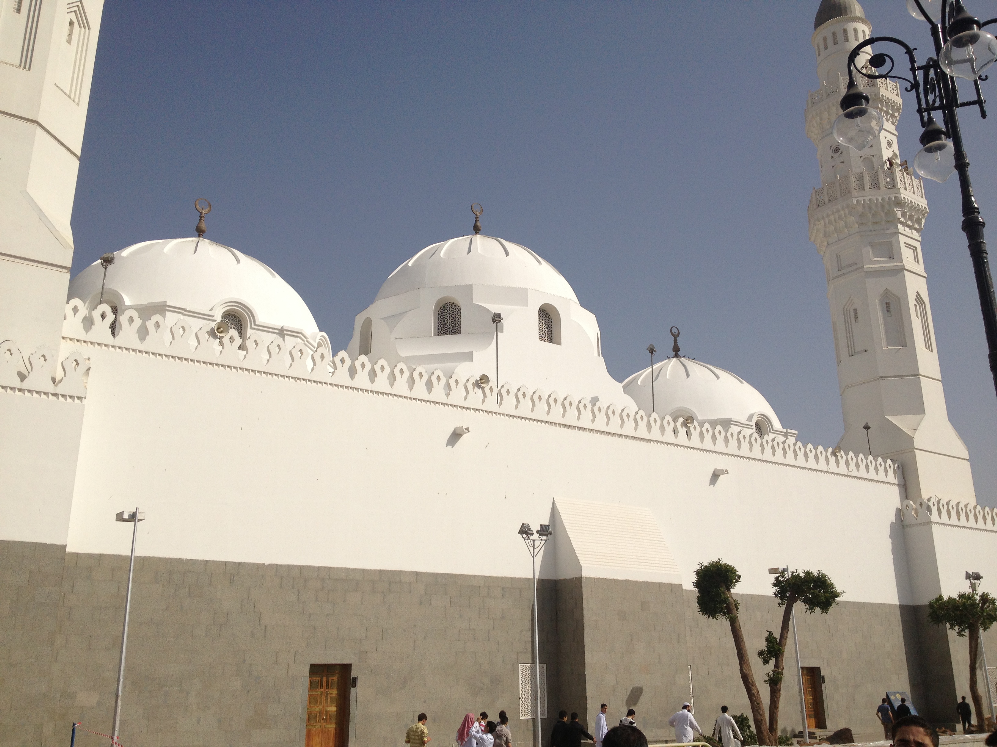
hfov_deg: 52.6
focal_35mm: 35
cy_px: 374
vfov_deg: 40.7
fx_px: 1008
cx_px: 498
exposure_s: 1/4255
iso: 50
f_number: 2.4
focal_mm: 4.28
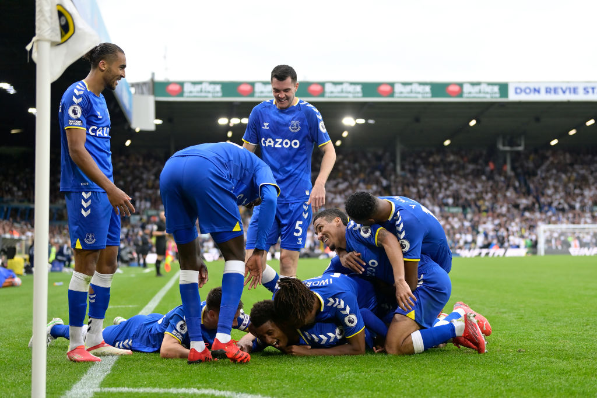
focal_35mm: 70
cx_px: 298
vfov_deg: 19.5
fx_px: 1161
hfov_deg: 28.8
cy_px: 199
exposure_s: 1/1600
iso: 1000
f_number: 2.8
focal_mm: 70
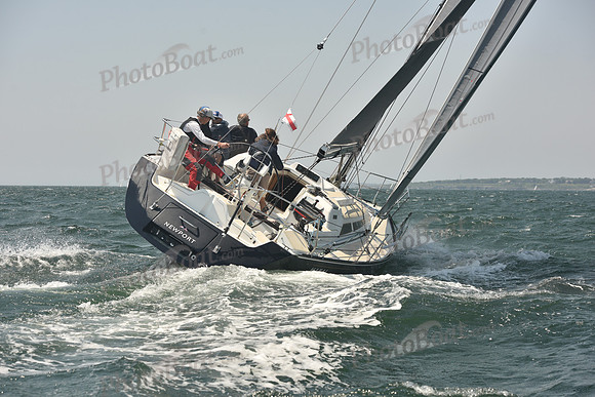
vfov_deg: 19.5
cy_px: 198
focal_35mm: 70
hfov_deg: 28.8
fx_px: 1157
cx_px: 298
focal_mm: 70
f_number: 6.3
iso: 250
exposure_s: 1/640
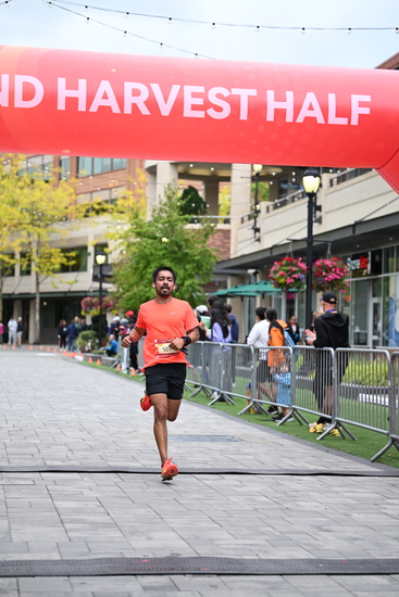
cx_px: 200
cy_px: 298
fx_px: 1163
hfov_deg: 19.5
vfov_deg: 28.8
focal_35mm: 70
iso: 640
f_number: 2.8
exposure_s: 1/2000
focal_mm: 70
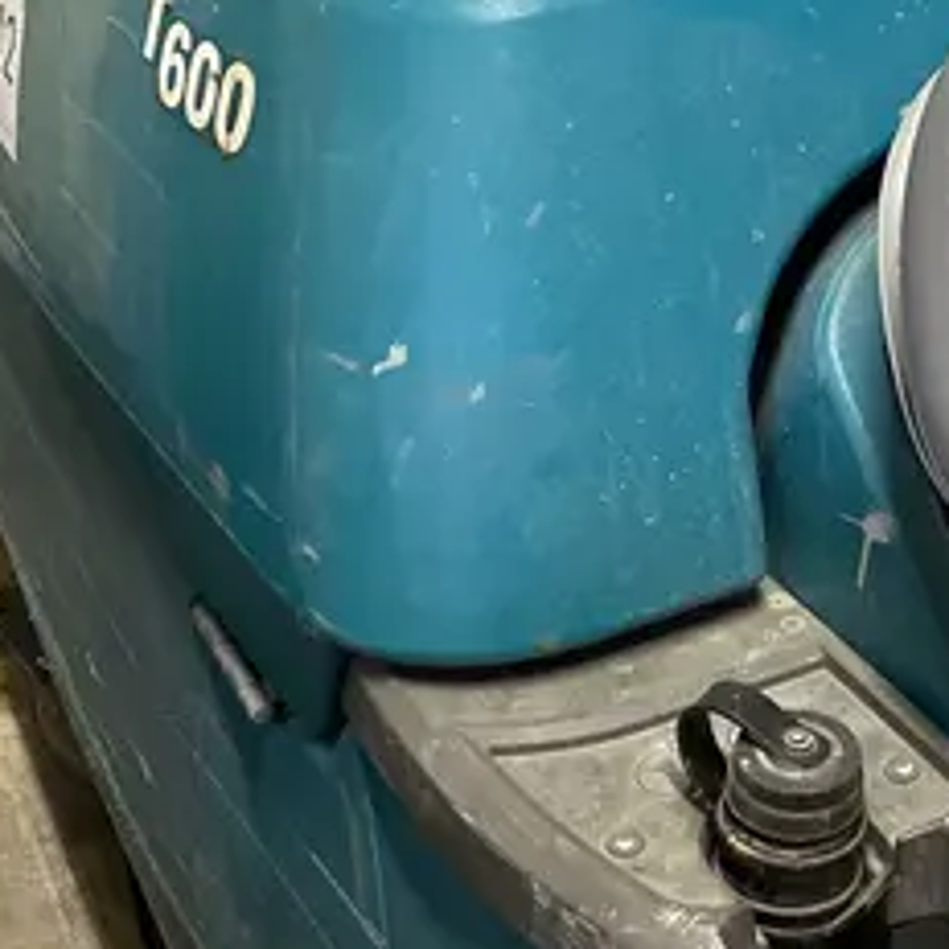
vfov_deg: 23.4
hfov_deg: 23.2
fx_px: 2264
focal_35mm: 73
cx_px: 826
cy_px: 240
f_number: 1.6
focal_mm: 4.2
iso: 500
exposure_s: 1/40
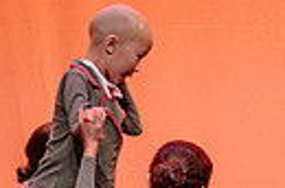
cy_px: 298
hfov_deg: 2.4
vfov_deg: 1.6
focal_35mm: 861
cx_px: 233
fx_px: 6800
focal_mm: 150
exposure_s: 1/640
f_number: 2.8
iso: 1250
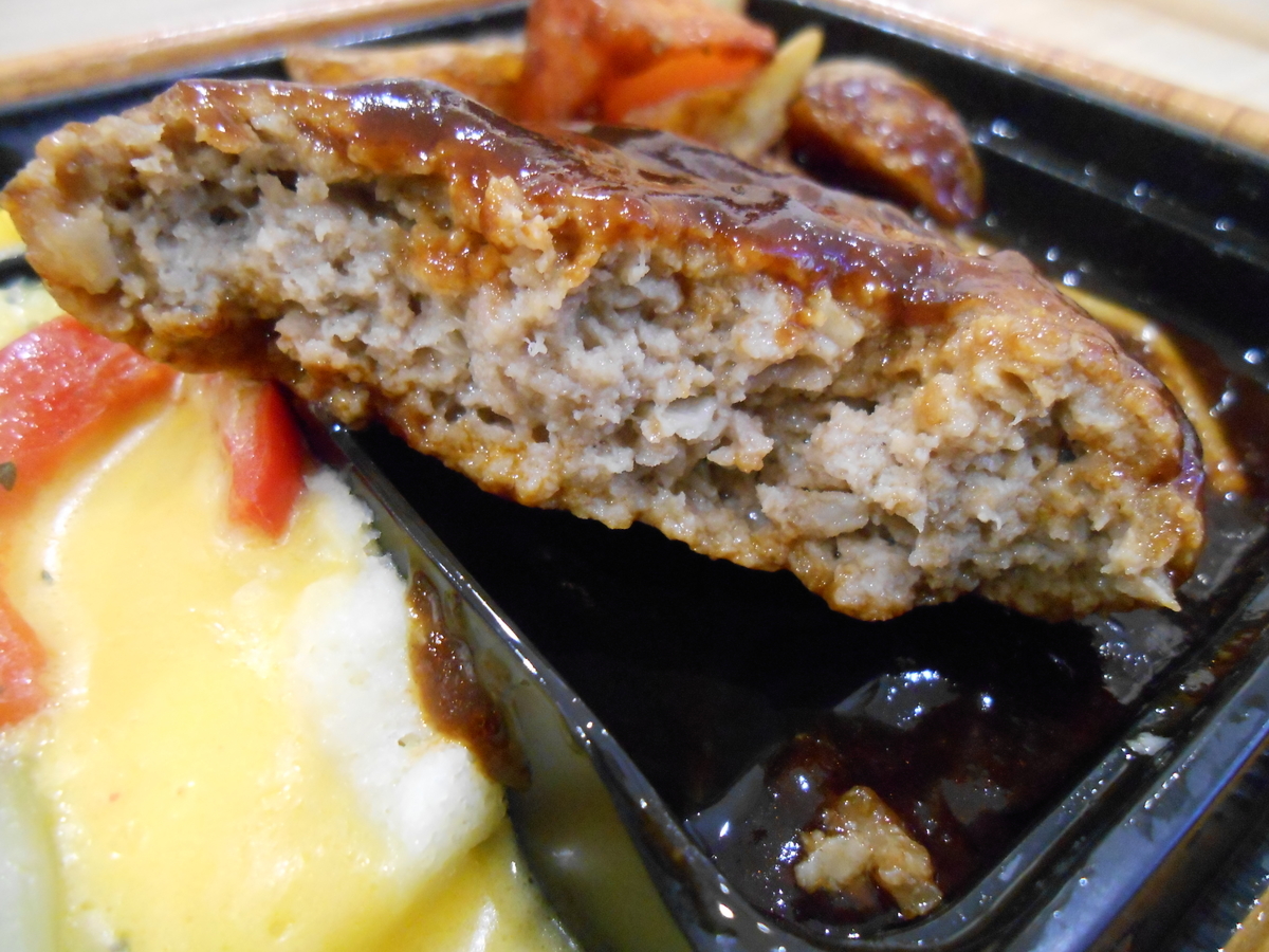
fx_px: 953
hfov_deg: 67.3
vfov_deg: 53.1
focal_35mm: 26
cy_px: 476
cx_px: 634
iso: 800
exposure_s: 1/50
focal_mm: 4.6
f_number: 3.5
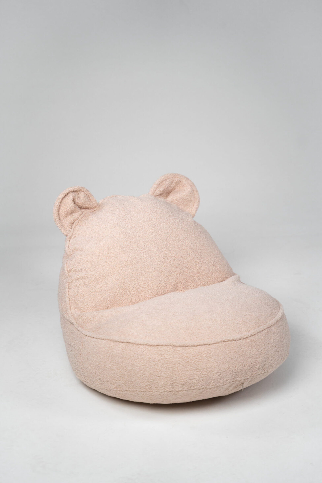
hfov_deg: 18.2
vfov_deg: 27.0
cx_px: 161
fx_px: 1006
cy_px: 242
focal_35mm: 75
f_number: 3.2
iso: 250
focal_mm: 75
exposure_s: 1/250
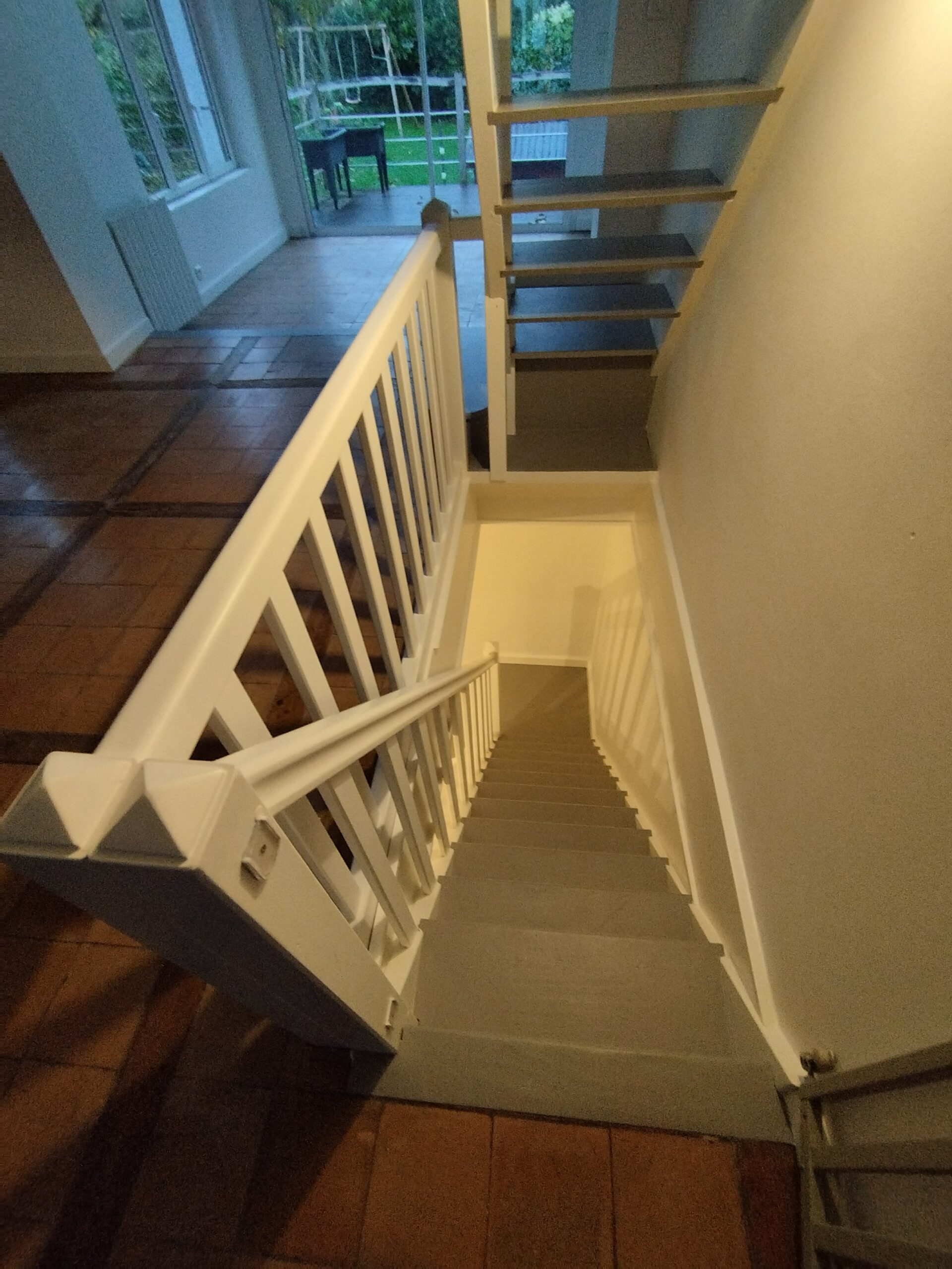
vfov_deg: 94.5
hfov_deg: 78.1
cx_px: 476
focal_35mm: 16
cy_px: 634
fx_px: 587
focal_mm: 1.65
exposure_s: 1/20
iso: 180
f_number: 2.2
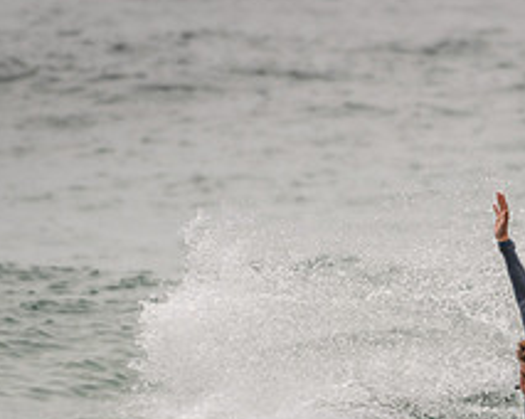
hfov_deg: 1.9
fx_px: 15865
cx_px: 537
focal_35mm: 1022
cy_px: 460
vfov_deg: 1.5
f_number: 5.6
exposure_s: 1/500
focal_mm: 400
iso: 220
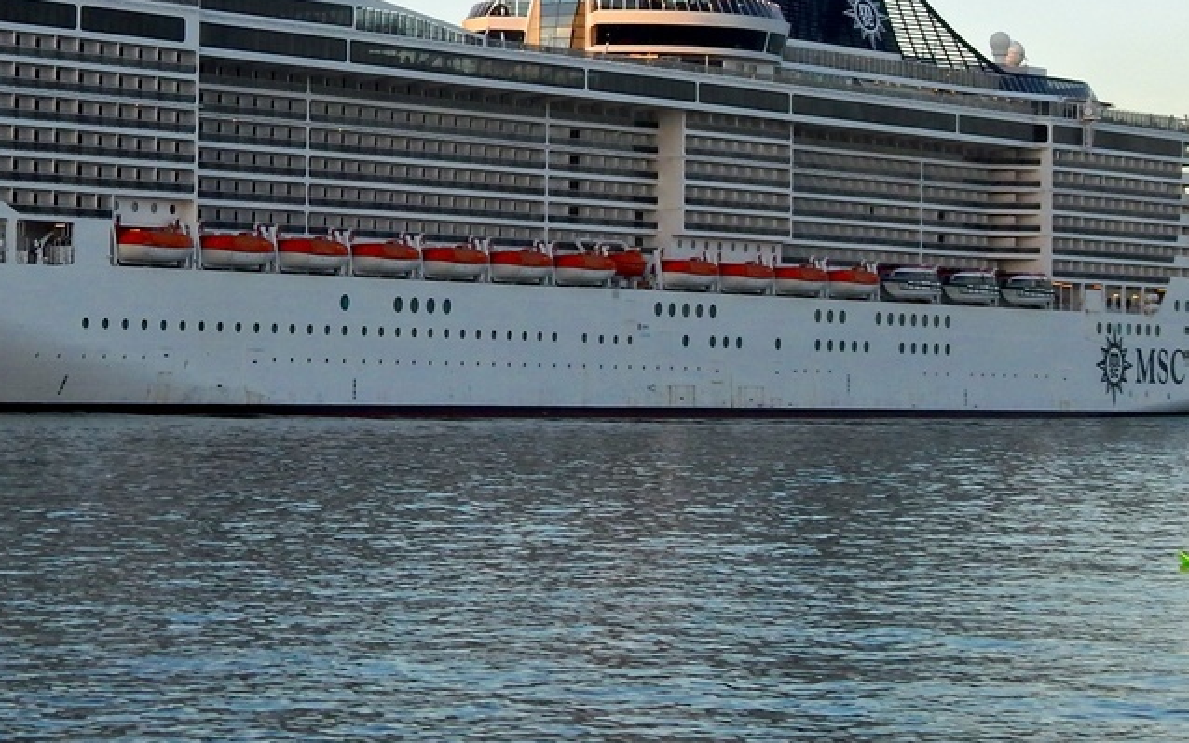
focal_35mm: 117
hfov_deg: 17.6
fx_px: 3792
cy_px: 128
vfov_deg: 11.2
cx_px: 127
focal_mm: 9.7
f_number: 3.8
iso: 125
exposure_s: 1/400
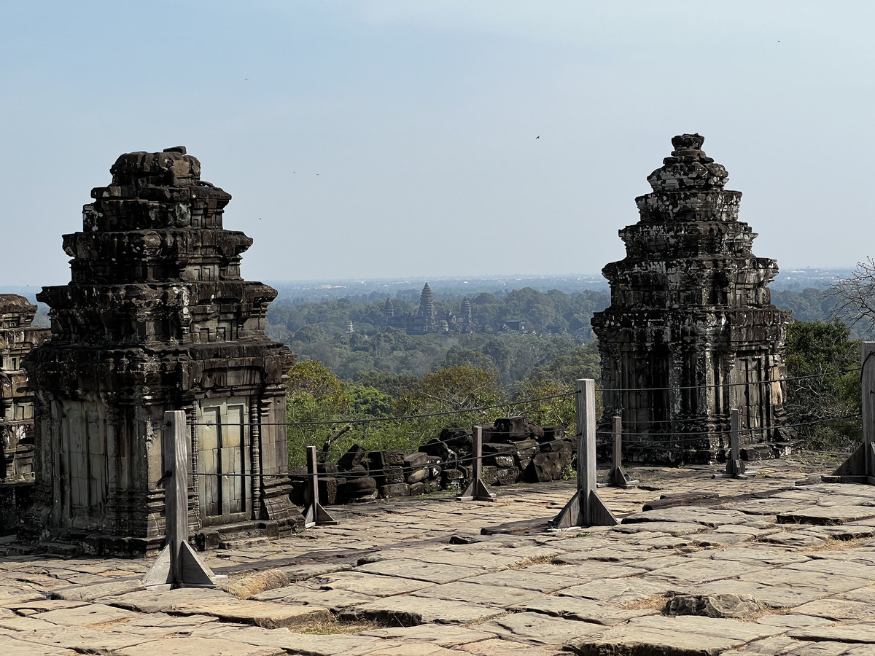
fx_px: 1946
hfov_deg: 25.3
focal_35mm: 77
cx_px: 438
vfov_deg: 19.1
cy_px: 328
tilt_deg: -1.2
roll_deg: +1.7
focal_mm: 9
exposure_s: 1/943
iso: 32
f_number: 2.8
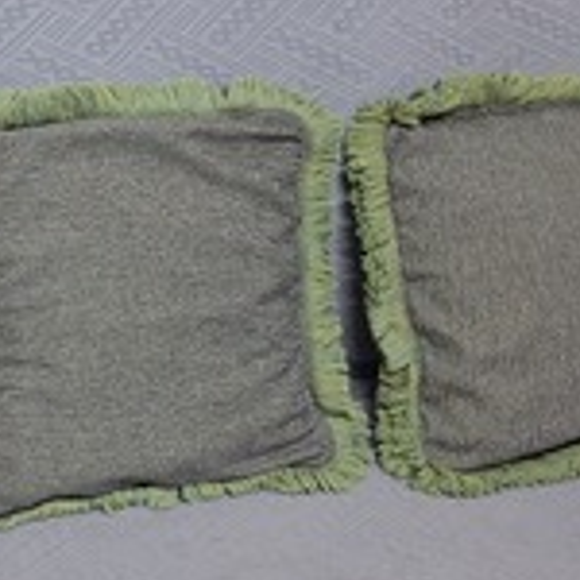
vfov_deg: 27.6
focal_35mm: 62
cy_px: 211
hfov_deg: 26.2
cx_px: -10
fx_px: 1175
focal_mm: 5.54
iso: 125
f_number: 1.8
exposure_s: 1/50
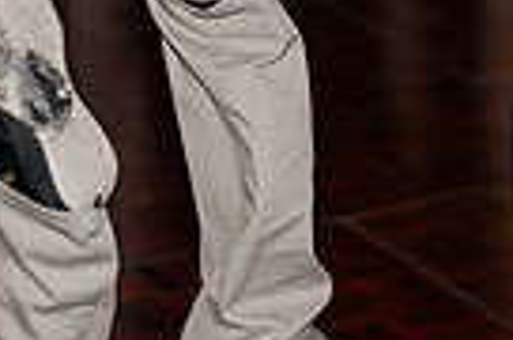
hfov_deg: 9.5
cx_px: 554
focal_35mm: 214
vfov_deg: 6.3
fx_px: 3042
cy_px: 610
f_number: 1.2
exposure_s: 1/200
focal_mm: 50
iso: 160
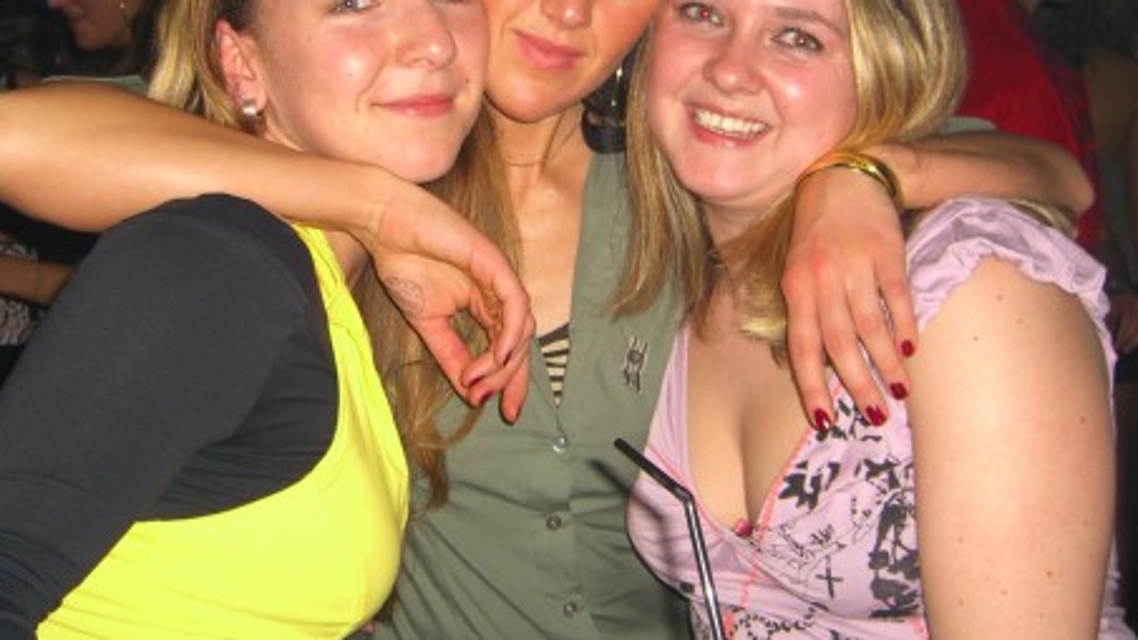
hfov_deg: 37.8
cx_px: 516
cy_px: 191
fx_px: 1659
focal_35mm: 55
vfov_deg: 21.7
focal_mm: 7.9
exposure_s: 1/60
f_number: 2.8
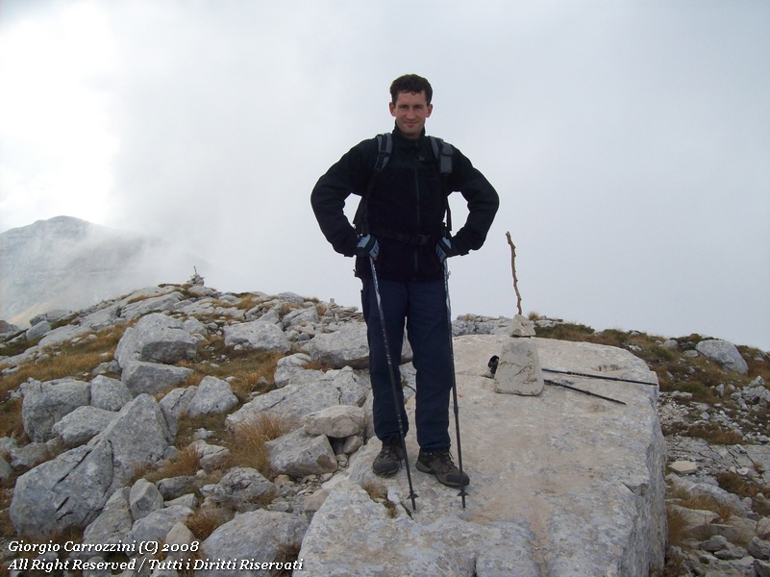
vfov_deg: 39.6
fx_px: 800
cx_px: 385
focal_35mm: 36
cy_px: 288
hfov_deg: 51.4
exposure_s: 1/294
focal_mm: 6
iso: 80
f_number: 4.8
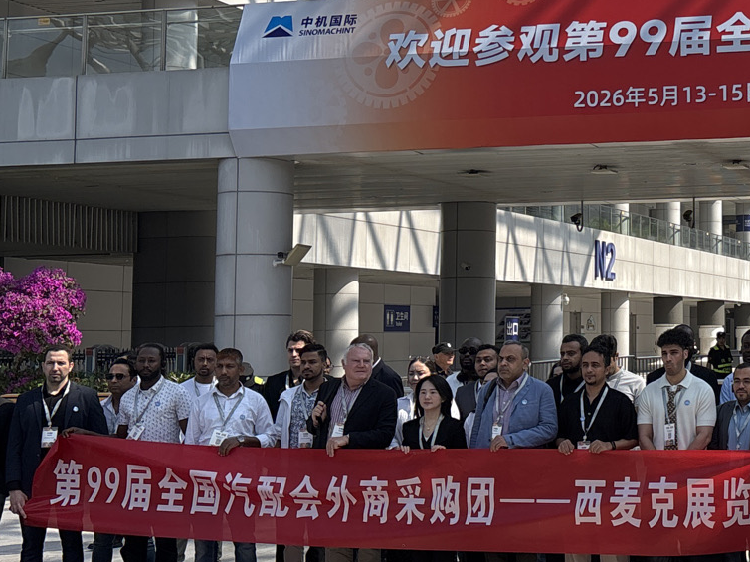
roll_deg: +0.6
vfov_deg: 21.2
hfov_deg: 26.0
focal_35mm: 69
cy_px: 200
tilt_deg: +4.7
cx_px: 824
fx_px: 1494
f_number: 1.6
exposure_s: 1/1876
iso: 50
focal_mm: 5.96
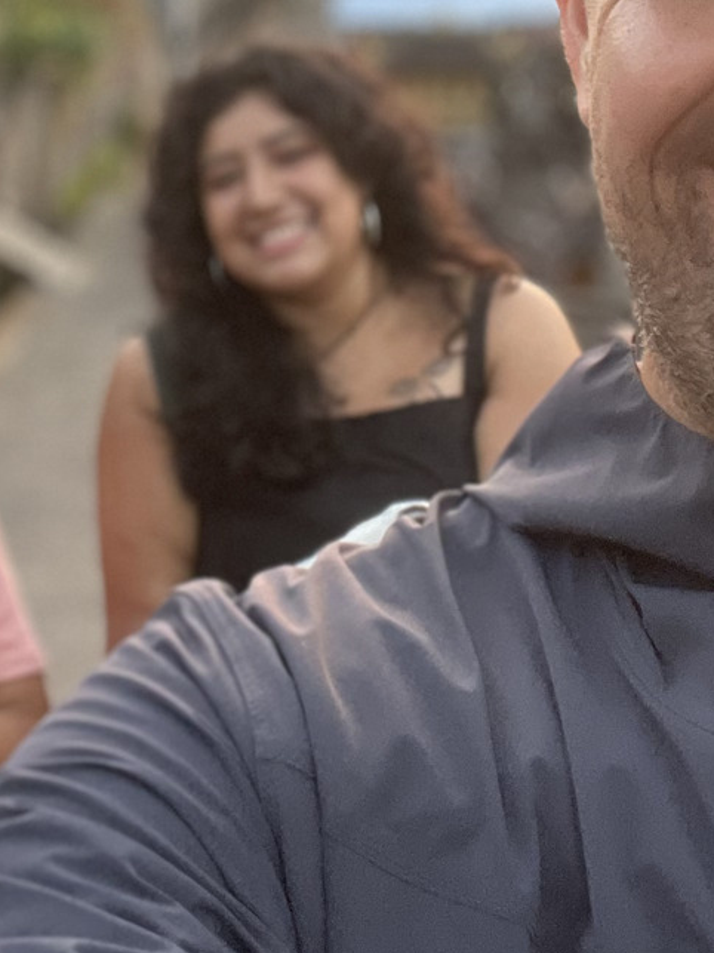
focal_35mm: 72
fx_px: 1981
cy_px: 30
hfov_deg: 20.4
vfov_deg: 25.8
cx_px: 323
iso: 200
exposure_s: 1/50
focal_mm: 2.71
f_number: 2.2
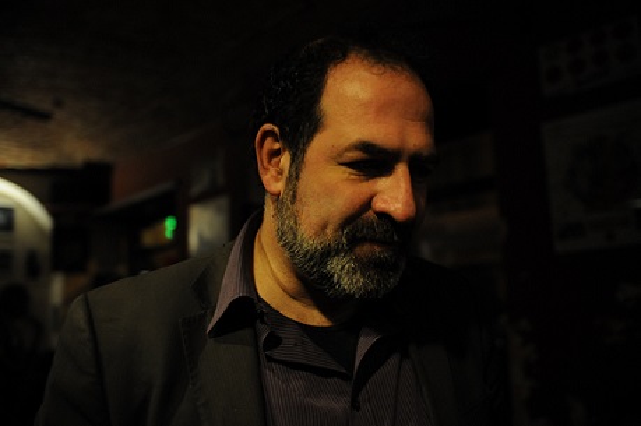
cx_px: 320
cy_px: 213
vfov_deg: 37.8
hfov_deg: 54.5
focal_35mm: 35
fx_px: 623
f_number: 2.8
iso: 2500
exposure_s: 1/100
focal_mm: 35
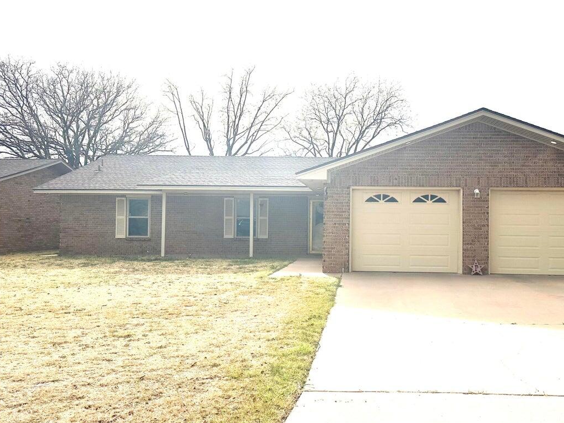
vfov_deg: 44.2
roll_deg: -0.6
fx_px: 521
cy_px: 218
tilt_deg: +0.6
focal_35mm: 32
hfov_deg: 56.3
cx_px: 342
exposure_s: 1/8929
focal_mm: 6.86
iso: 80
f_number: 1.78
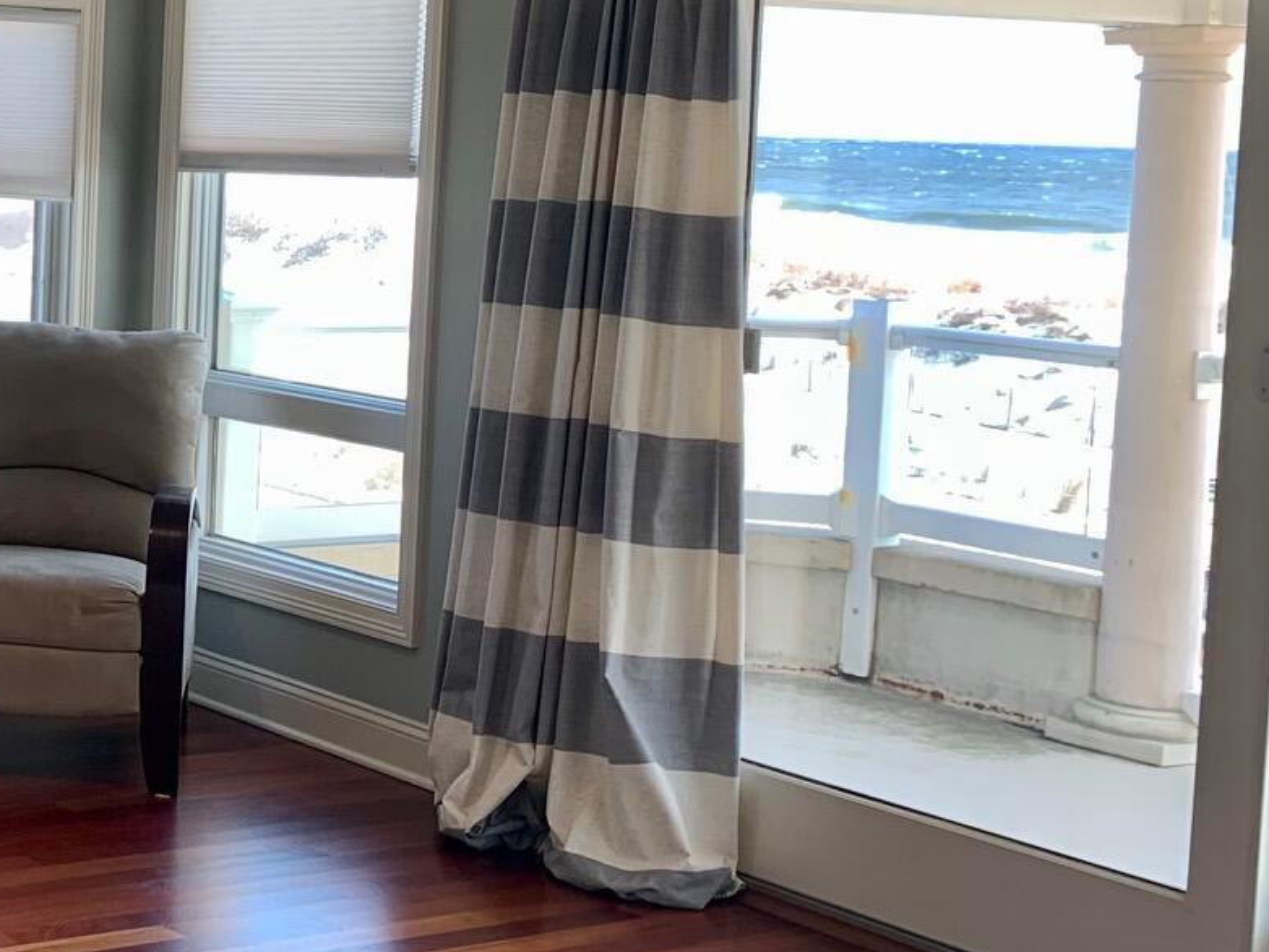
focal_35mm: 67
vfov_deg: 21.8
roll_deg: -1.3
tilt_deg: -4.2
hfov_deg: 26.0
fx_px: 2457
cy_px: 290
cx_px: -230
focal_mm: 4.25
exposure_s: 1/120
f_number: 1.8
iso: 50
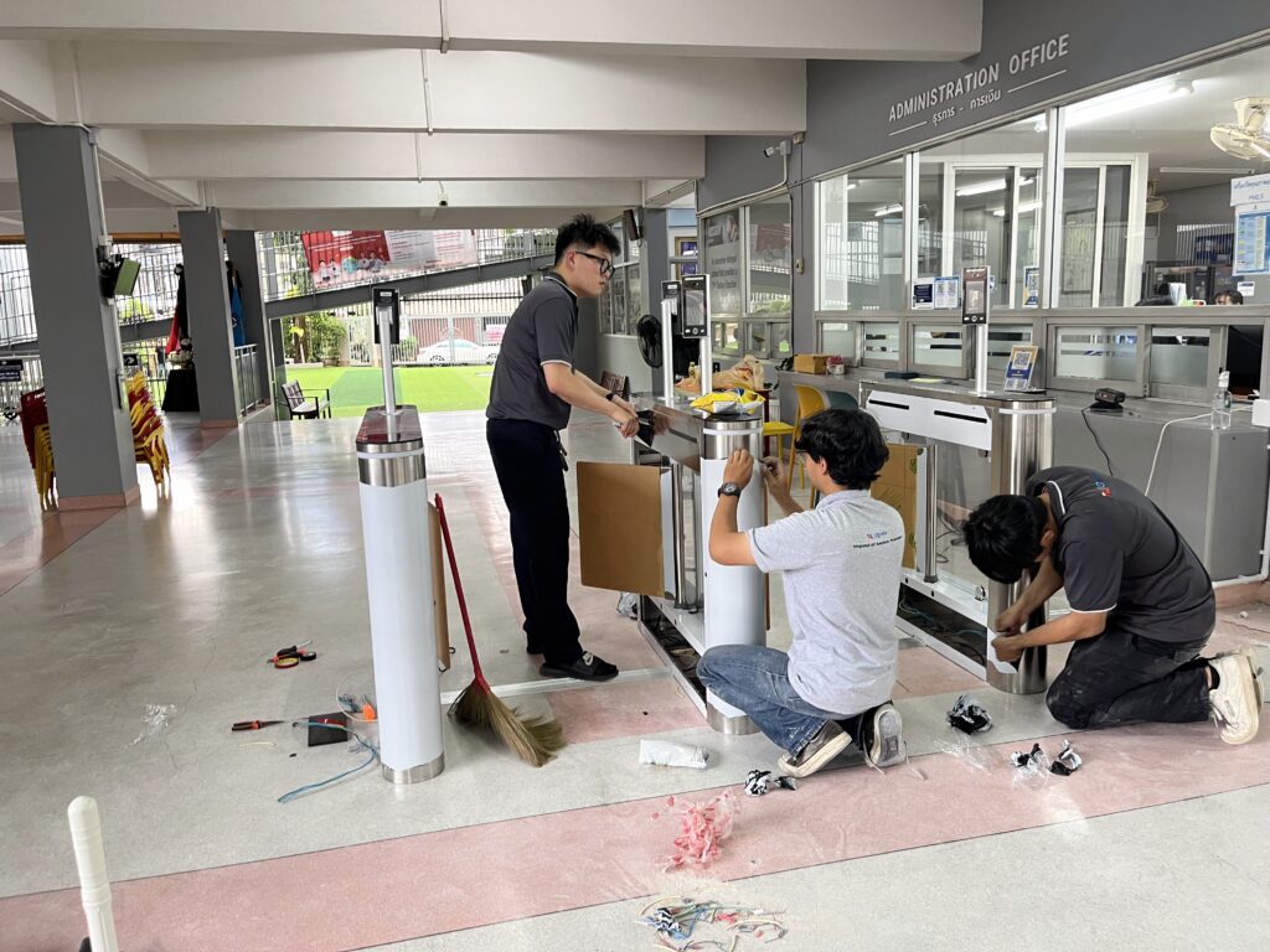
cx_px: 635
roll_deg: +1.8
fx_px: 954
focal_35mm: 26
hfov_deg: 67.3
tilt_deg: -10.0
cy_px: 476
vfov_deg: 53.1
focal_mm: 5.1
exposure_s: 1/50
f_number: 1.6
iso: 100
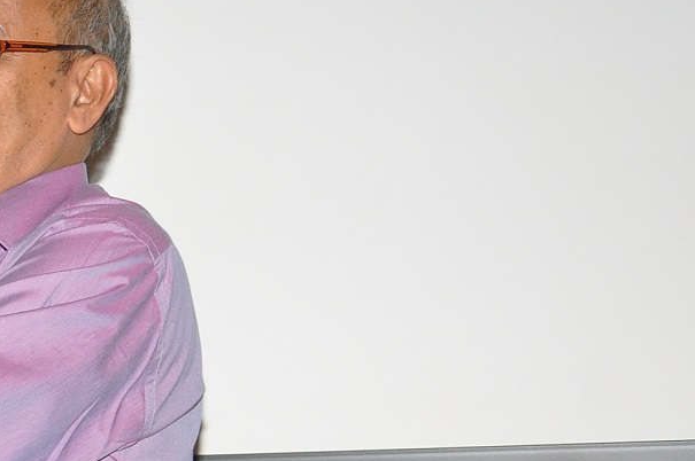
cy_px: 440
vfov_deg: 6.9
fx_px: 3818
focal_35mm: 198
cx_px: -394
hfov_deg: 10.0
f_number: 7.1
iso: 1000
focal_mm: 38
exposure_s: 1/125
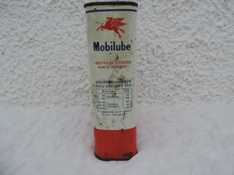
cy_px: 88
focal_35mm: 24
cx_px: 117
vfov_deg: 56.8
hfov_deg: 71.6
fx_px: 162
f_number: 3
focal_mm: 4.3
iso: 80
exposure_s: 1/500
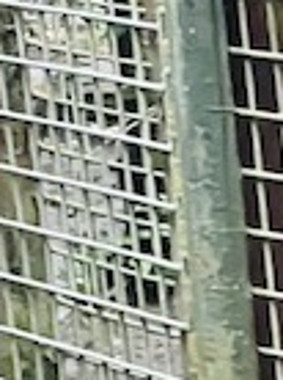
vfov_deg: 3.4
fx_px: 6255
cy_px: 1374
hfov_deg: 2.5
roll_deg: +3.0
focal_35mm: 572
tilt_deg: -18.4
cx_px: 1033
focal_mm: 9
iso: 125
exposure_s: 1/99
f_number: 2.8
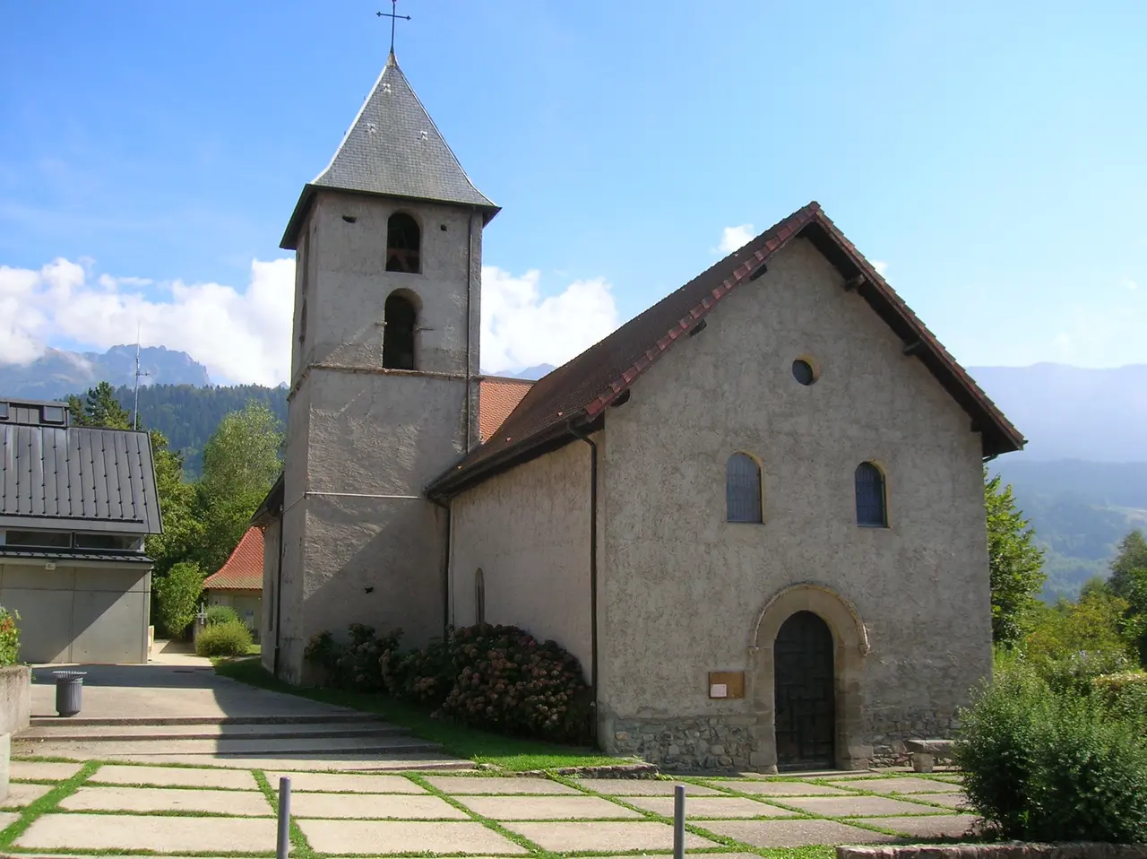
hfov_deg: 54.0
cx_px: 574
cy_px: 430
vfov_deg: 41.7
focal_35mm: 34
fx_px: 1126
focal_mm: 5.7
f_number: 4.9
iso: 50
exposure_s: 1/258
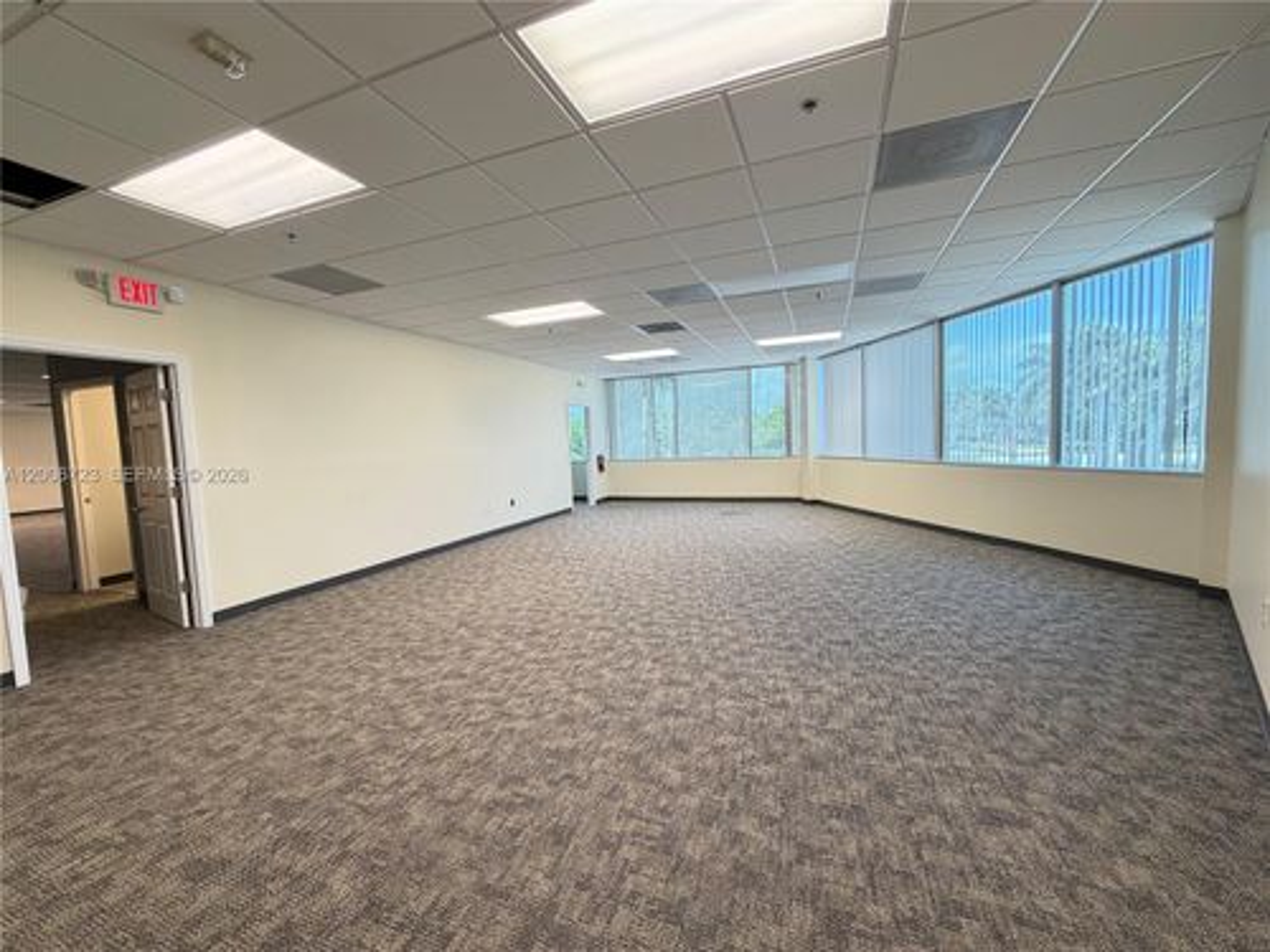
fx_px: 514
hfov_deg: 102.1
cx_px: 635
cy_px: 476
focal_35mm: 14
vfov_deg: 85.7
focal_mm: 2.22
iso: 200
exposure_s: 1/120
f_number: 2.2
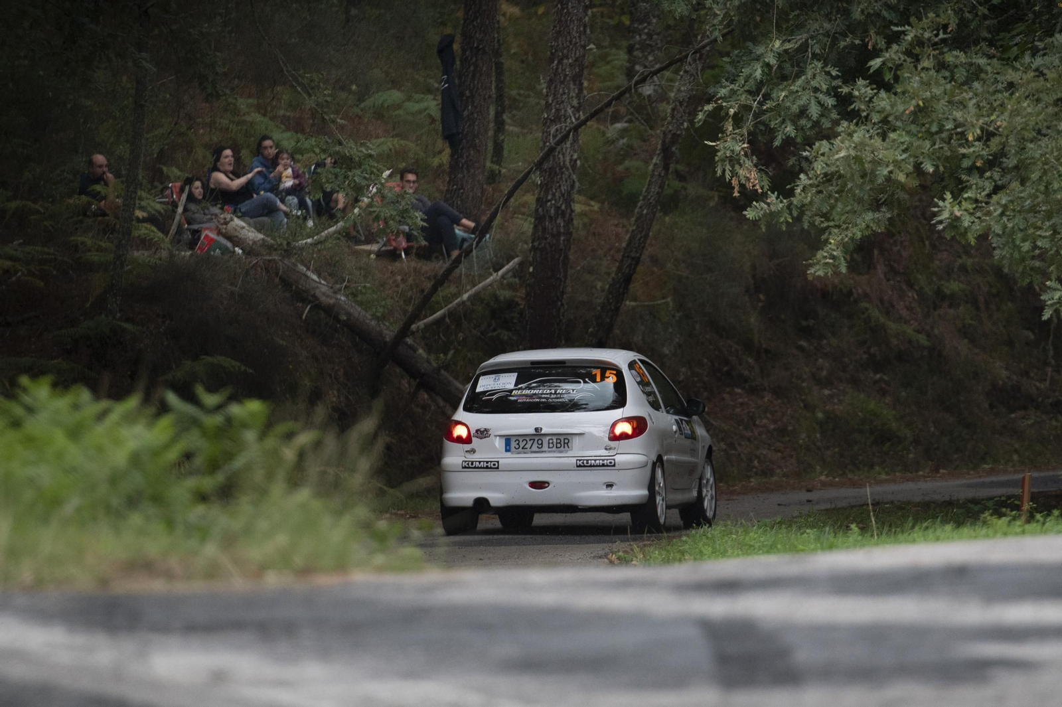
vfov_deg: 4.2
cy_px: 378
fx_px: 9726
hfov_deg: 6.2
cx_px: 589
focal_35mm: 330
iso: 1600
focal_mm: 200
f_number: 2.8
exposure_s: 1/1600
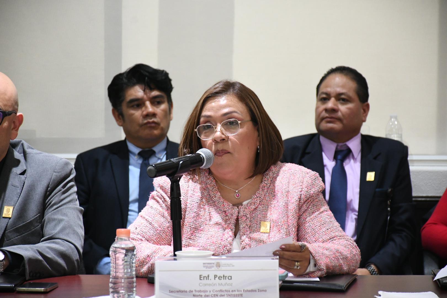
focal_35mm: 174
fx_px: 2160
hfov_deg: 11.8
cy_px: 149
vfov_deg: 7.9
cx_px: 224
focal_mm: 116
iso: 4000
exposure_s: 1/100
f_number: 5.6
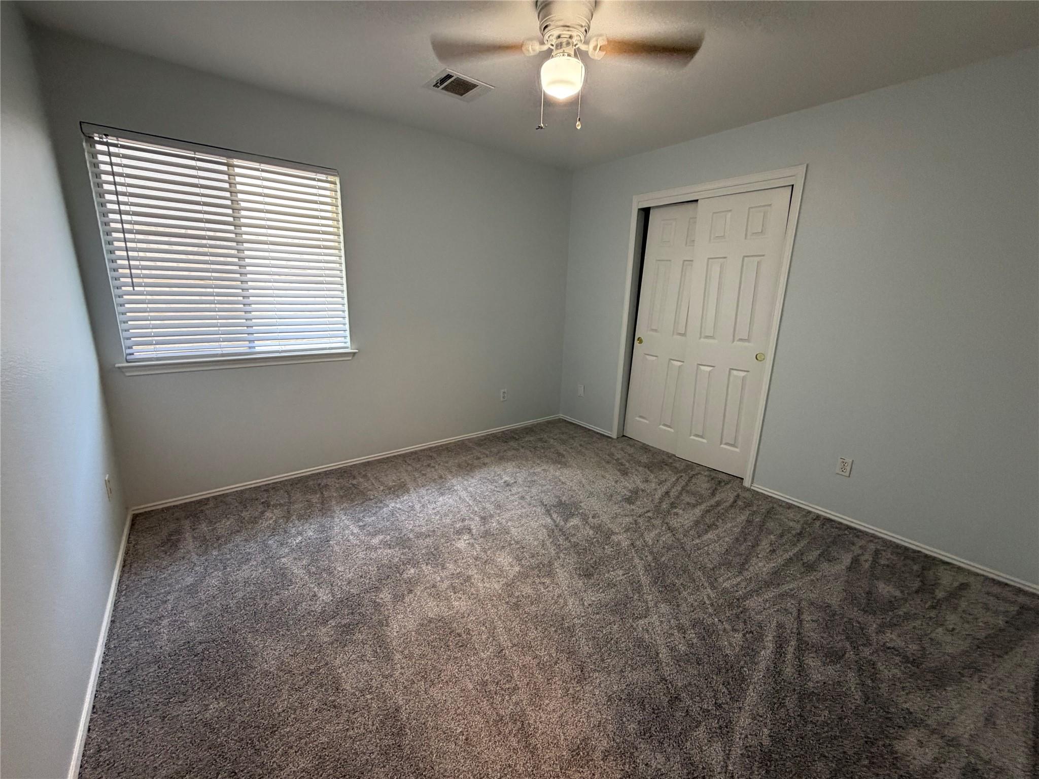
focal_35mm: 14
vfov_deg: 85.7
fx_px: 420
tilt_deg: -13.4
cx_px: 520
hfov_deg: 102.1
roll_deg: -1.3
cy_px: 390
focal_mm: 2.22
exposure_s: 1/60
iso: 250
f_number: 2.2
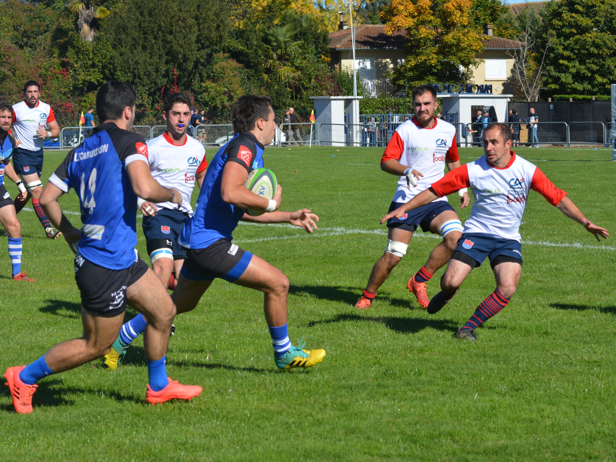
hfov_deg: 17.3
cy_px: 231
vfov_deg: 13.0
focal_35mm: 114
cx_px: 323
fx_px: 2029
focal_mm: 70
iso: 400
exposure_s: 1/1600
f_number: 6.3
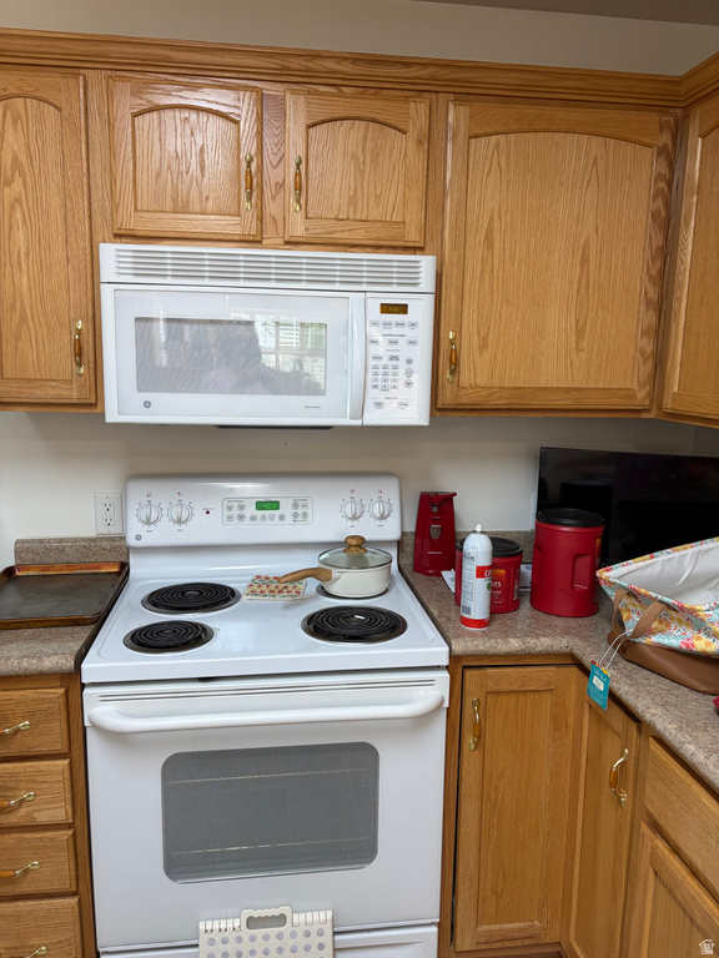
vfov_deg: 67.3
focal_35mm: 26
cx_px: 360
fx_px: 720
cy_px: 479
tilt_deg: -7.6
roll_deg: -2.1
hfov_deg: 53.1
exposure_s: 1/111
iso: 125
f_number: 1.6
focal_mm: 5.96
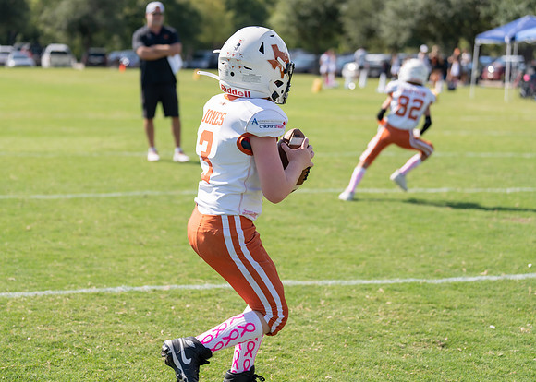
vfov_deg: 17.3
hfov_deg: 24.1
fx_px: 1255
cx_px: 238
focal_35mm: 82
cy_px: 173
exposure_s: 1/1250
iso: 100
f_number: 2.8
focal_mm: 70
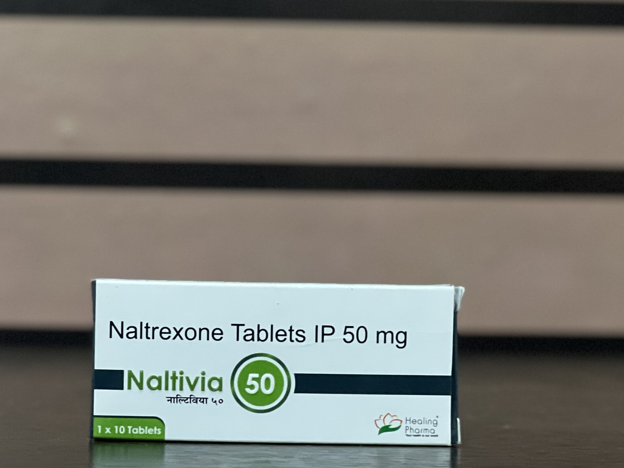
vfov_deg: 16.6
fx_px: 1604
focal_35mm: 89
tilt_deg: +0.1
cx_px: 276
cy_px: 200
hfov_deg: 22.0
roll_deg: -0.9
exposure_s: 1/33
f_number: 2.8
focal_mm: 9
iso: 320
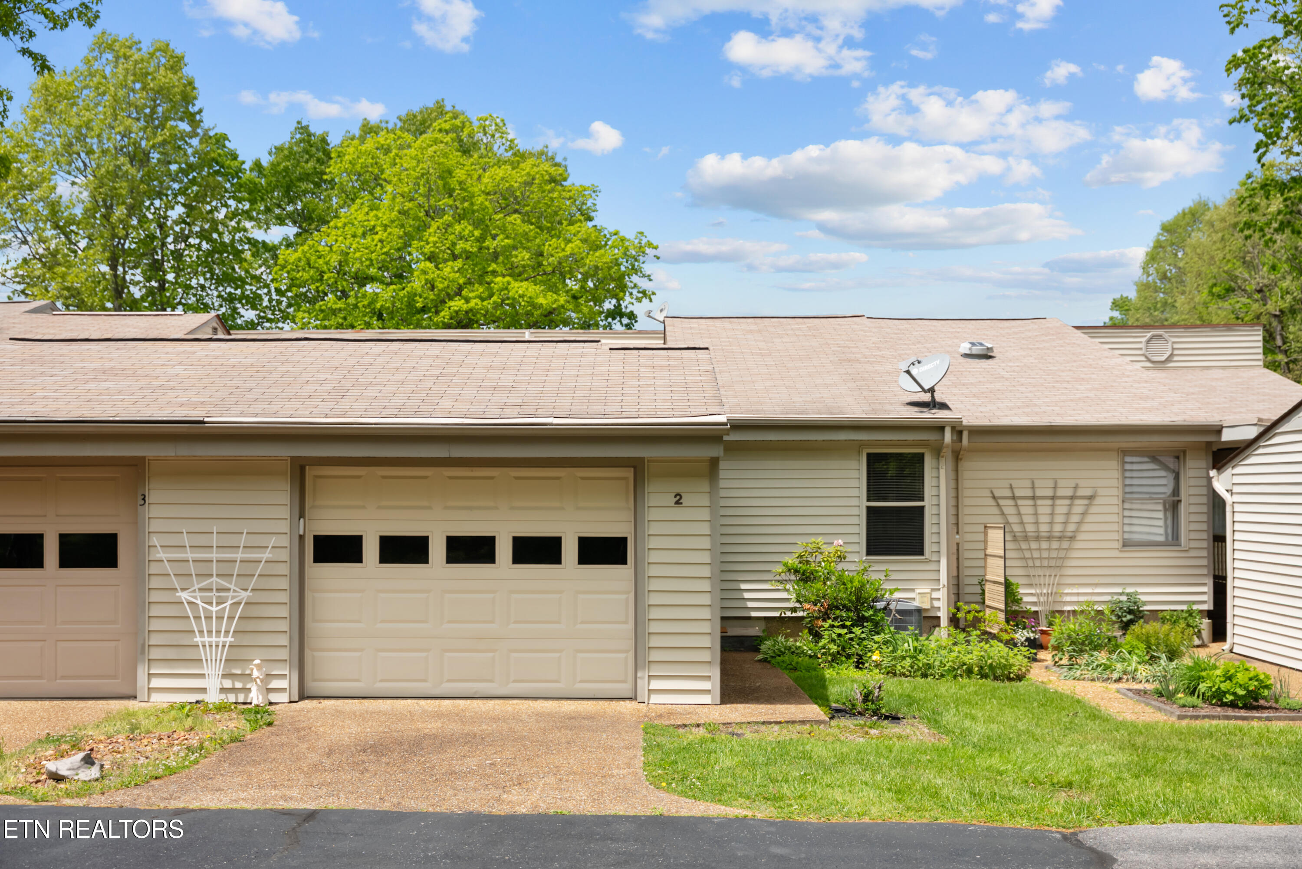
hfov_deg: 49.1
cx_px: 651
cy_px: 434
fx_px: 1426
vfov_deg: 33.9
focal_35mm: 39
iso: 125
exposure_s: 1/125
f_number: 3.5
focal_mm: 39.4
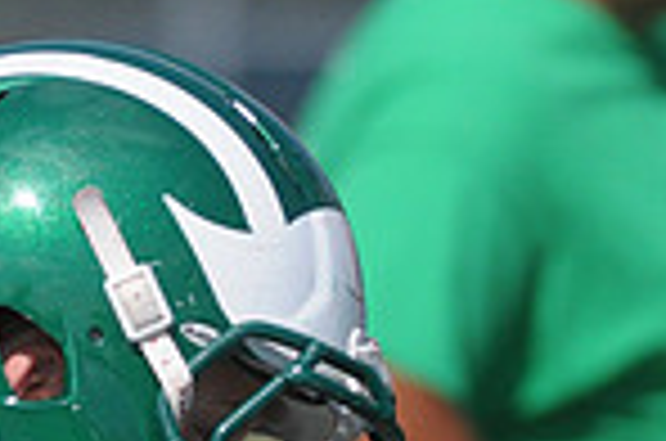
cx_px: 112
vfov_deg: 1.2
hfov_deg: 1.8
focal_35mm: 1173
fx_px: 21654
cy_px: 700
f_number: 4
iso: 640
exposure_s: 1/8000
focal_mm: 200
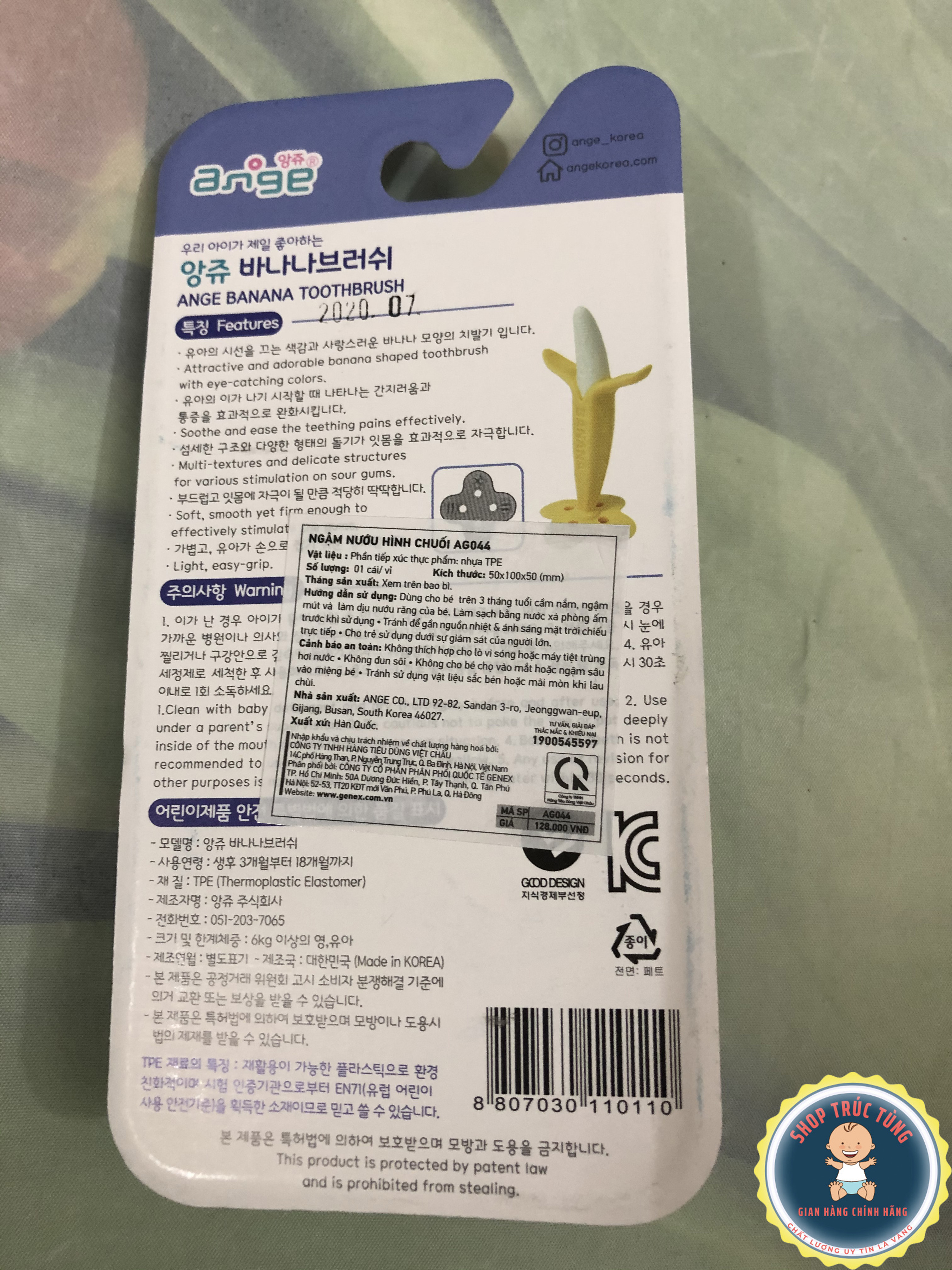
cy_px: 635
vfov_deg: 63.4
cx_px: 476
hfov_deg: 49.7
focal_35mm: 28
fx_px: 1027
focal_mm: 3.99
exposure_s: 1/15
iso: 40
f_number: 1.8
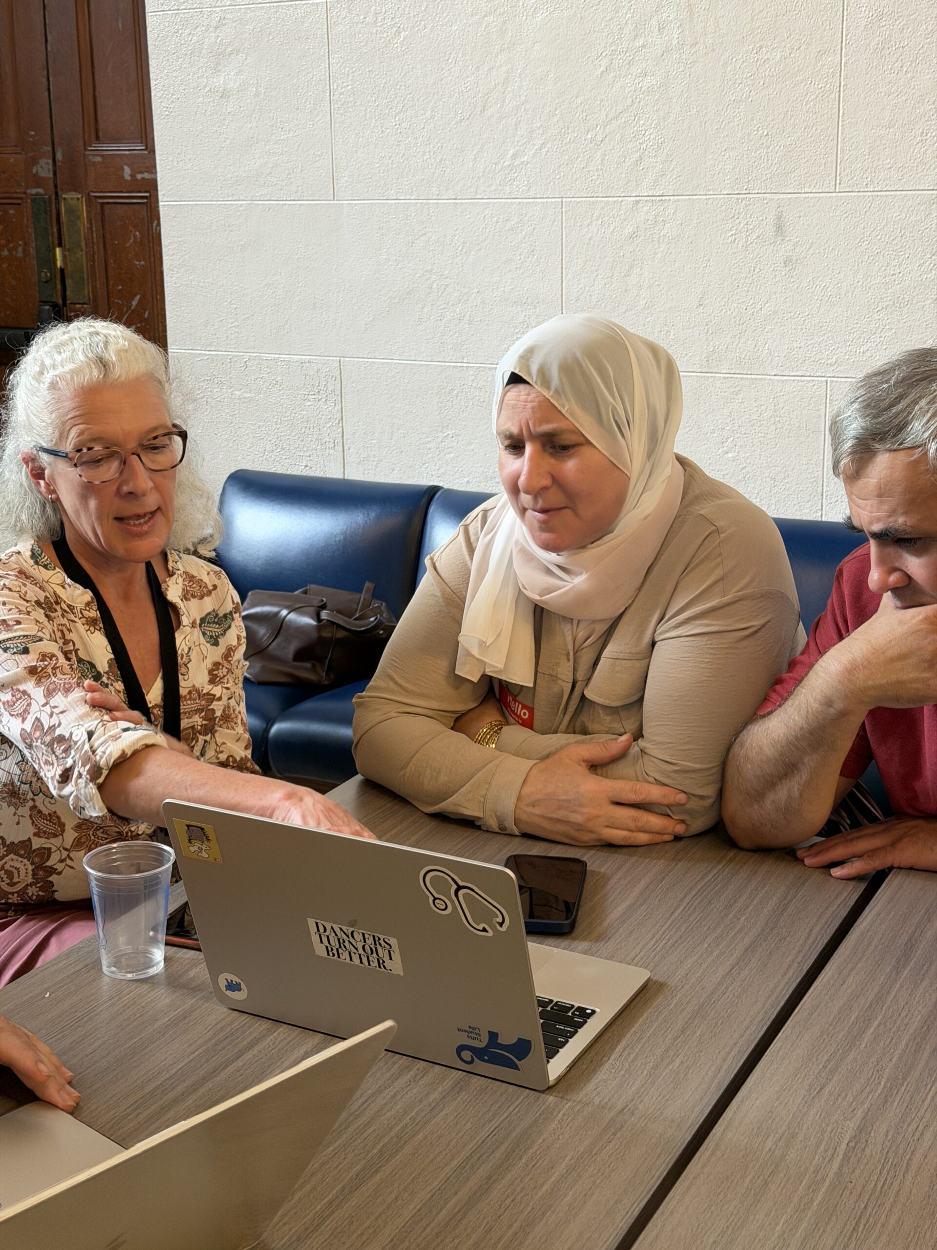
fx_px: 1732
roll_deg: +0.5
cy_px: 625
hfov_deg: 30.3
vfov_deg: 39.7
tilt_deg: -13.1
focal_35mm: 48
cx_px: 468
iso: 200
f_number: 1.78
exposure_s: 1/40
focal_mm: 6.76
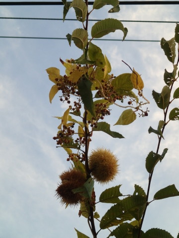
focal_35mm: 100
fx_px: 689
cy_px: 119
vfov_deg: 19.6
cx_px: 90
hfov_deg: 14.8
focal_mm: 18
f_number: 4.9
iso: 250
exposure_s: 1/100
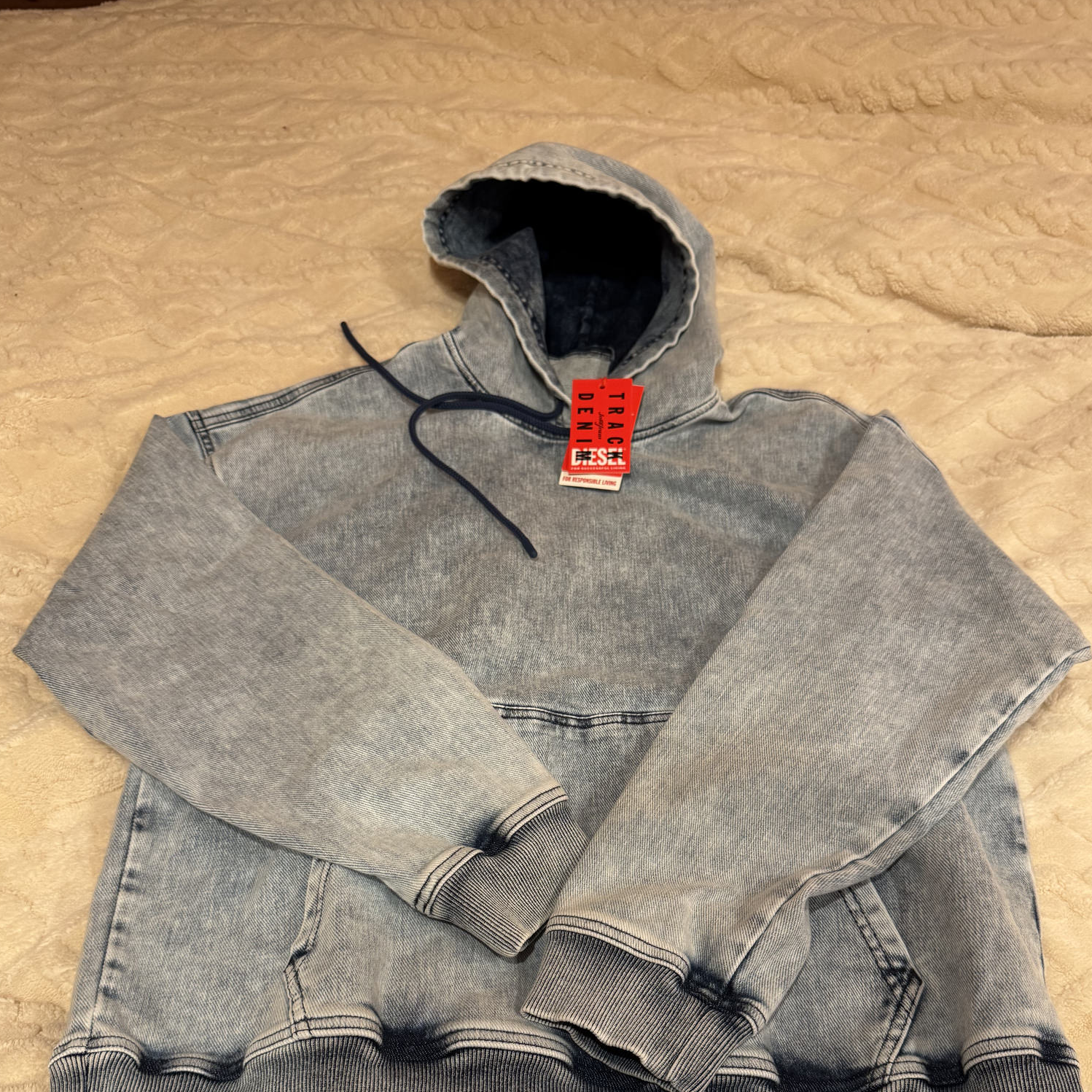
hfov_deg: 55.6
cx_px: 549
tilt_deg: -53.4
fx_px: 1035
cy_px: 737
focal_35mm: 29
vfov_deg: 54.4
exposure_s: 1/50
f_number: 1.78
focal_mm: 6.76
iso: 200
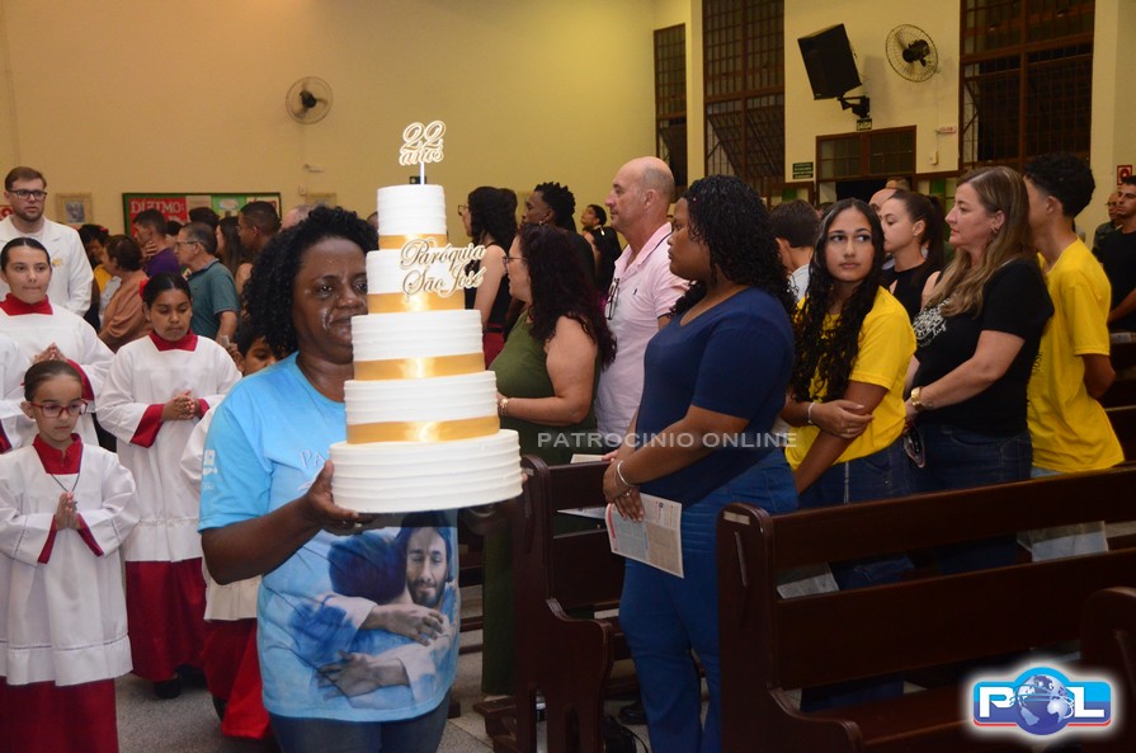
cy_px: 376
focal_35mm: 48
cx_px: 568
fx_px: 1512
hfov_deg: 41.2
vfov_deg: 28.0
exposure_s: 1/200
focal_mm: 32
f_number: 5
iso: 2500
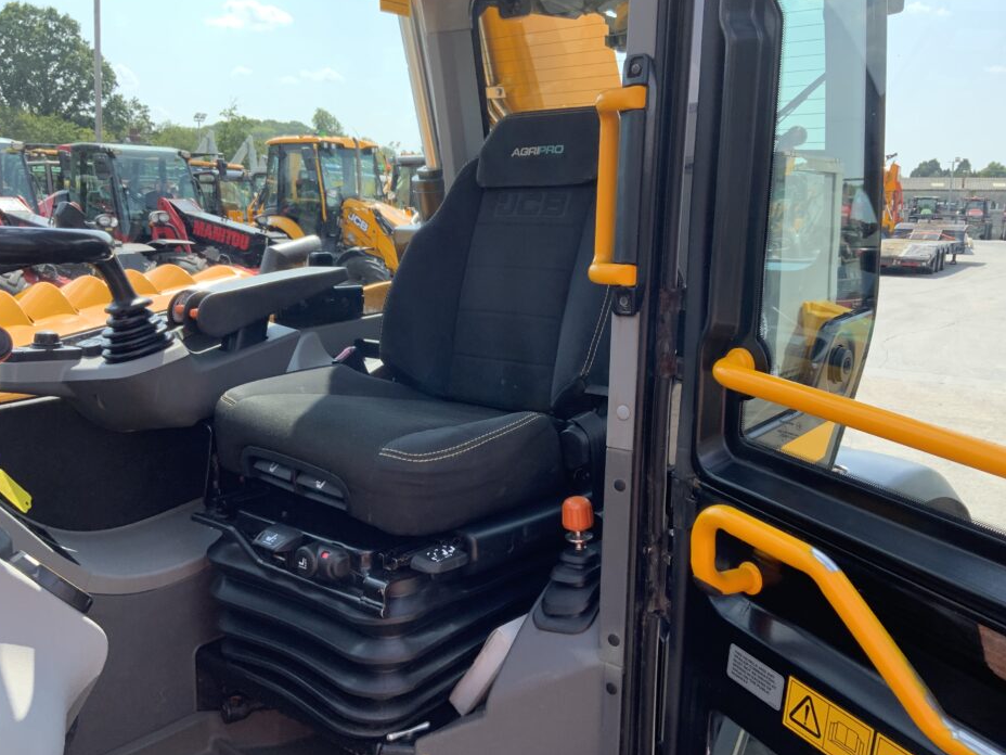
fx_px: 930
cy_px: 384
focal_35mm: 32
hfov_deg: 56.8
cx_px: 504
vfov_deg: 44.2
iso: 16
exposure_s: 1/419
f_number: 1.8
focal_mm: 3
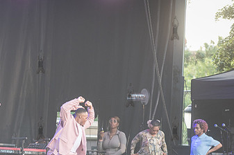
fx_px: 1903
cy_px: 128
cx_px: 40
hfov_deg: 7.0
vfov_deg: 4.7
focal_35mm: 293
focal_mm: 170
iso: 1000
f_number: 5
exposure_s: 1/320
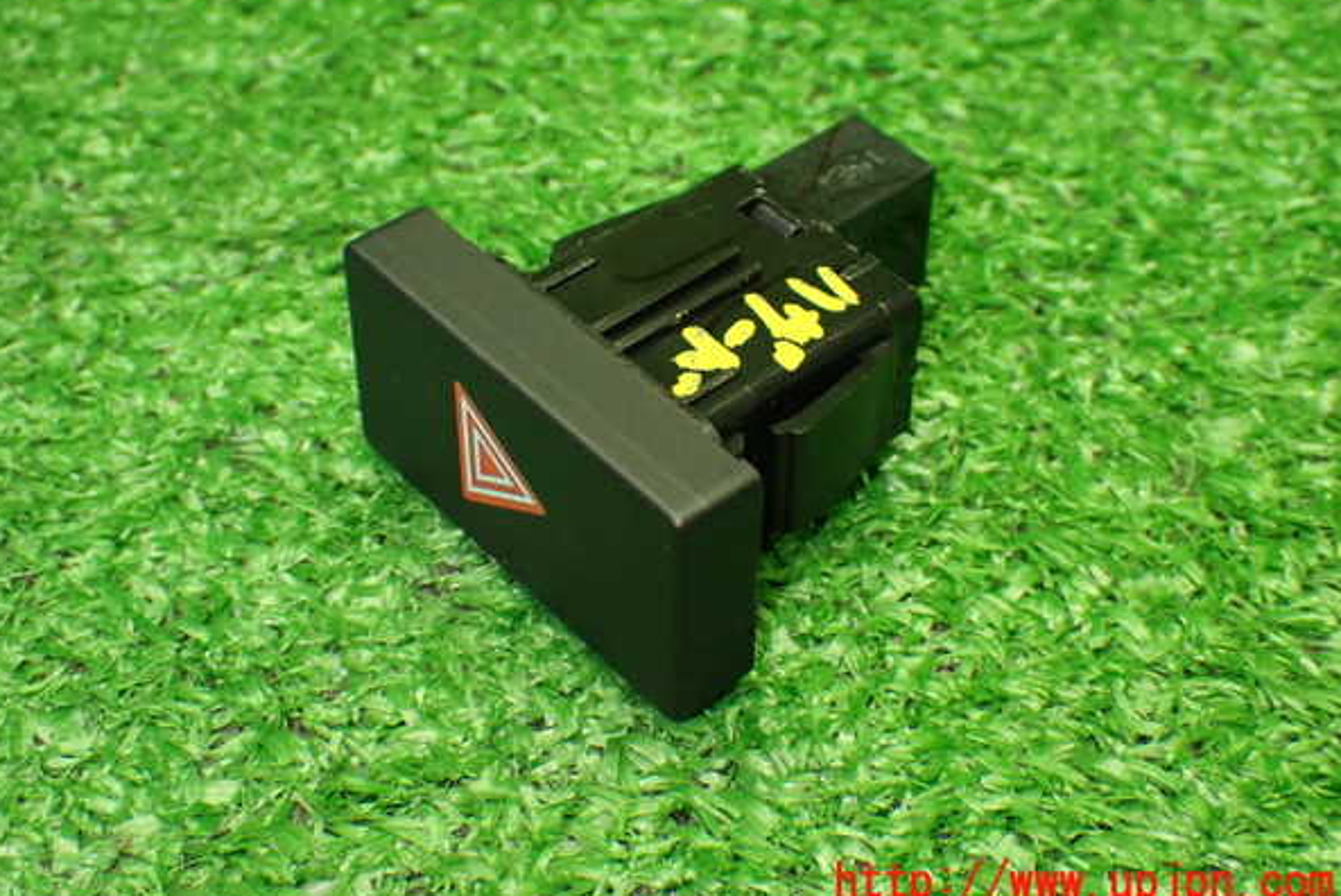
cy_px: 403
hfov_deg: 32.9
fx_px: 2273
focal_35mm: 61
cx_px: 667
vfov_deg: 22.3
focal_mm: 10.35
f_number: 3.5
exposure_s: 1/60
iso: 800
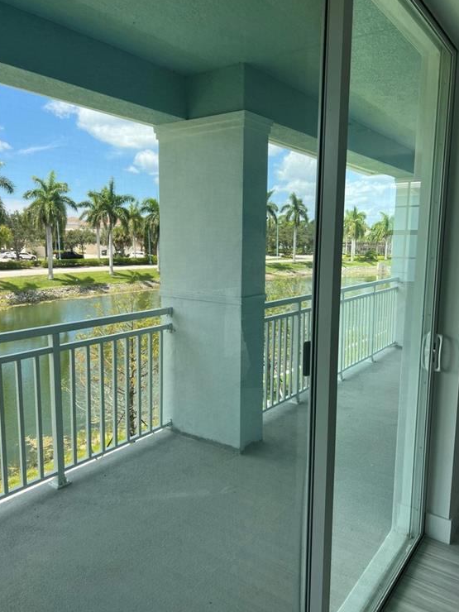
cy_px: 308
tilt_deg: -8.0
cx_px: 226
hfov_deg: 51.4
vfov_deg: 65.3
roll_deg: -0.8
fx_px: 477
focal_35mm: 27
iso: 50
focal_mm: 5.7
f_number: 1.5
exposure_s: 1/974
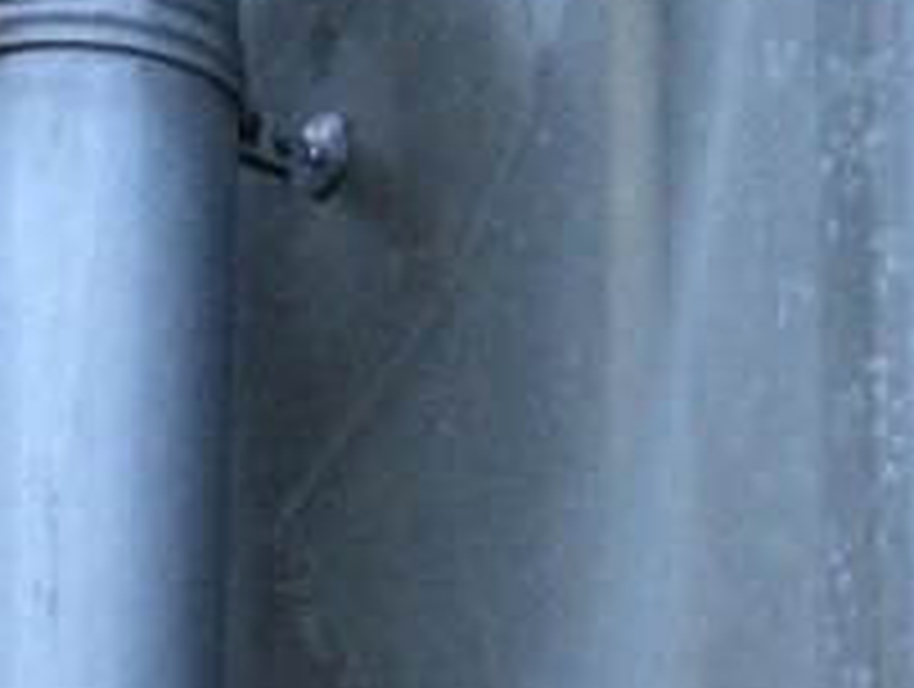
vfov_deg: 12.4
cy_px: 778
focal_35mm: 118
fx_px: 3121
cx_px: 779
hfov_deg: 16.5
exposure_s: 1/15
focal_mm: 4.12
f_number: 2.2
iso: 400
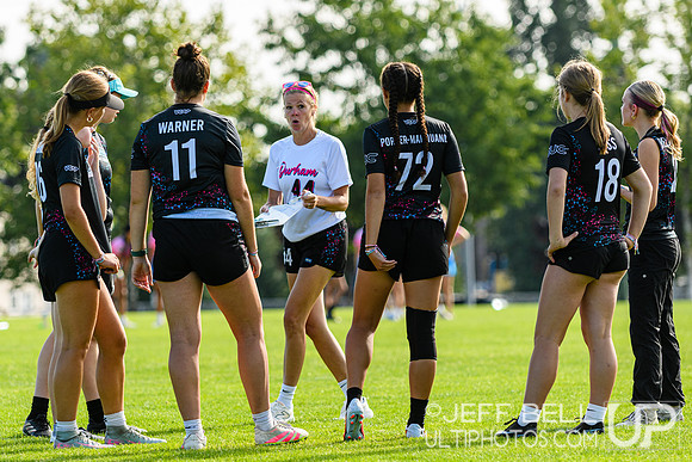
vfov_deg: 5.0
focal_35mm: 275
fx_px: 5296
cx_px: 282
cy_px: 188
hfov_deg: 7.5
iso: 220
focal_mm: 155
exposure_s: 1/1250
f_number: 3.2
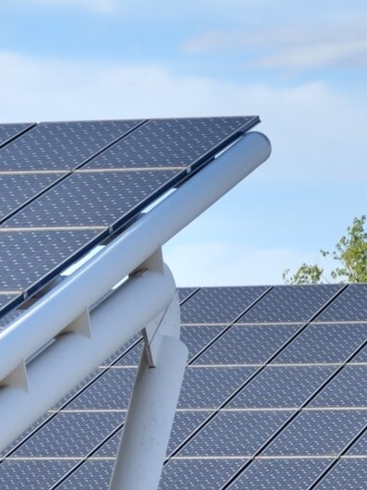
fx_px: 4131
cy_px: 364
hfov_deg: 5.1
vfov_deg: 6.8
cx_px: -14
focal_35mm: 292
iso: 100
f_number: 4.8
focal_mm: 42
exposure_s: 1/500
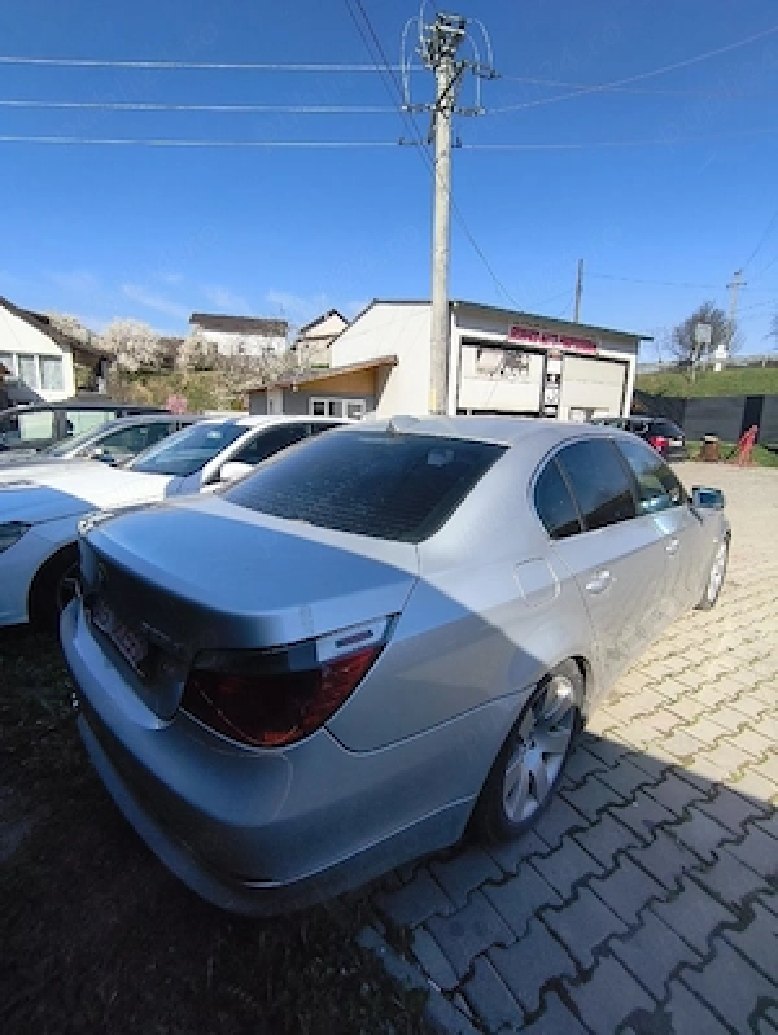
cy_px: 518
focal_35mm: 15
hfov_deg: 81.8
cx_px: 389
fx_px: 449
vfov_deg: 98.1
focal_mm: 1.65
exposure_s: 1/3333
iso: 50
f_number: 2.2
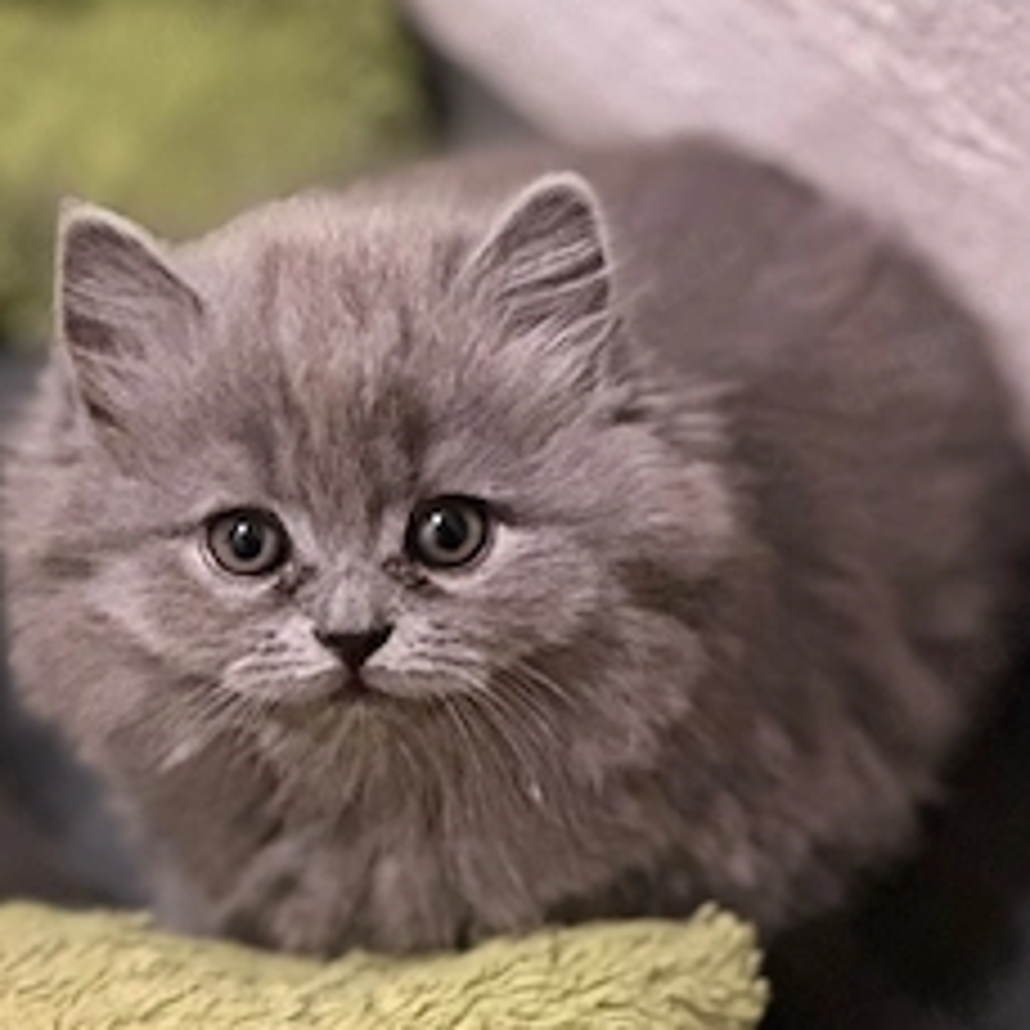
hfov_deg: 14.6
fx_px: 4006
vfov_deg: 14.6
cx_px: 369
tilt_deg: -50.9
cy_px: 369
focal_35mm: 119
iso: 640
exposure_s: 1/14
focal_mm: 9
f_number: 2.8
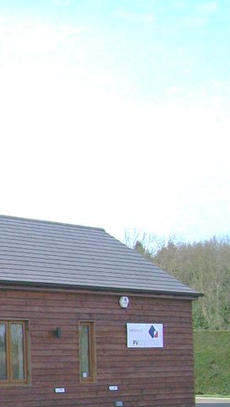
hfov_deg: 13.0
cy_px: 333
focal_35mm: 83
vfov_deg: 25.1
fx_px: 899
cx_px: -198
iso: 64
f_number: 2.7
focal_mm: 6.1
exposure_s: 1/640
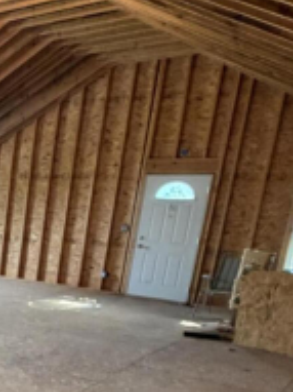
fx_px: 554
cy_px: 336
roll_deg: -2.3
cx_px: -182
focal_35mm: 49
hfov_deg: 22.4
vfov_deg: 37.0
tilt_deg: -13.9
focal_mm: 2.22
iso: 320
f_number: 2.2
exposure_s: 1/60
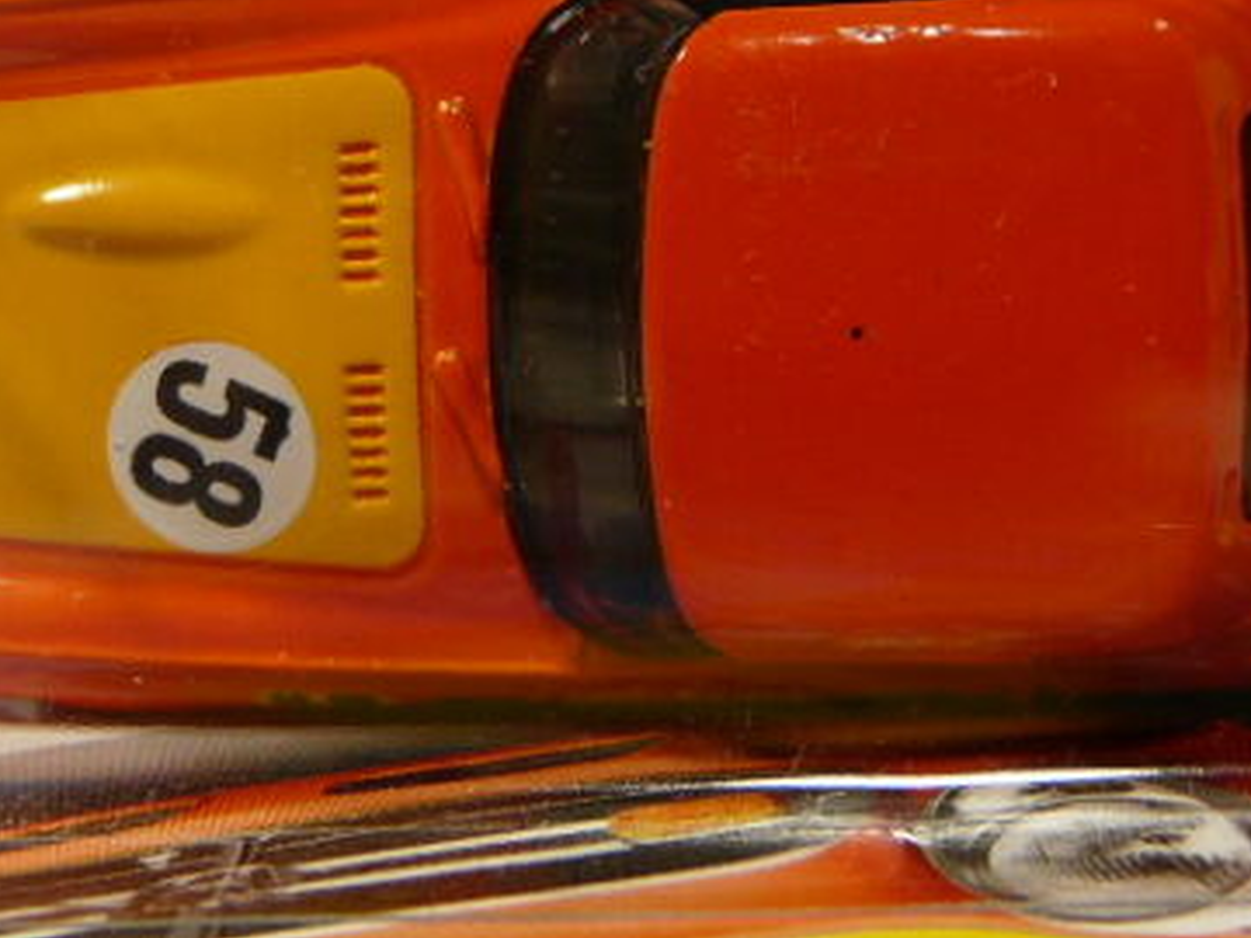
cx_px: 737
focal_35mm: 75
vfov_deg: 19.4
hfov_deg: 25.9
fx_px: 2710
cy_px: 160
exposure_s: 1/80
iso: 100
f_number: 2.8
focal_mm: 4.6
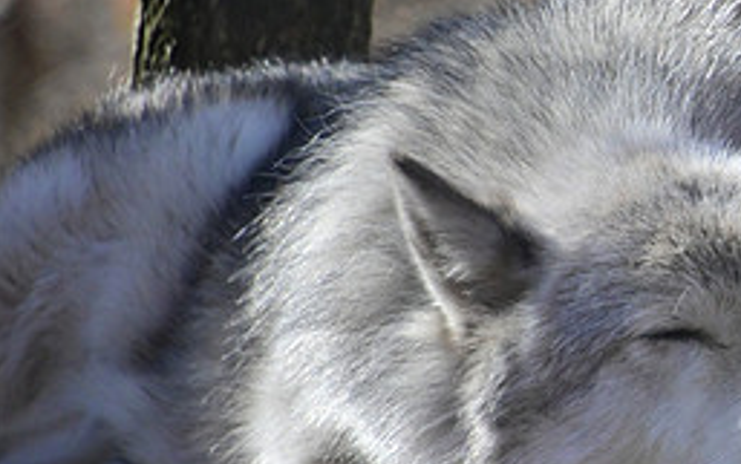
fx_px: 27846
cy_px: 180
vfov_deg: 1.0
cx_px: 802
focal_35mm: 1378
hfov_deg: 1.5
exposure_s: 1/2000
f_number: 6.3
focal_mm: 400
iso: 1800
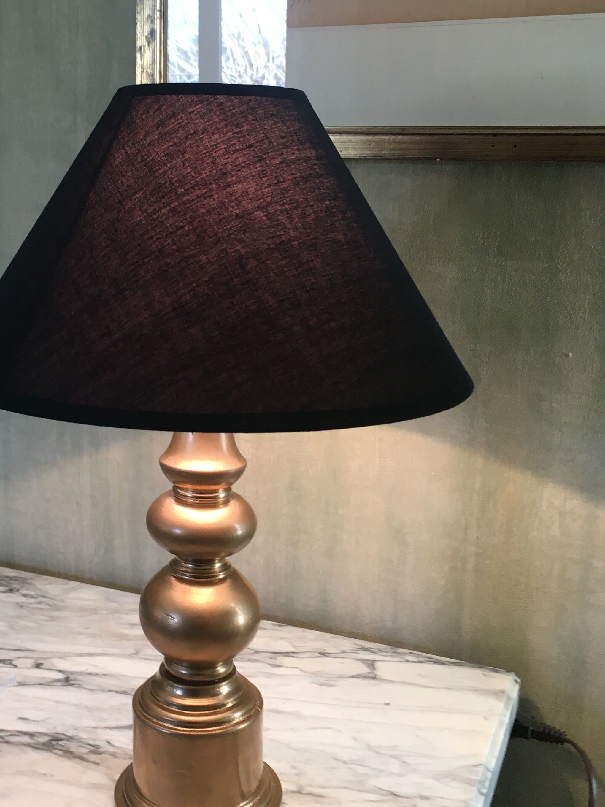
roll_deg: -0.1
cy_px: 364
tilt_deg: -11.0
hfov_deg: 33.1
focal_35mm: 43
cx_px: 175
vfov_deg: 43.8
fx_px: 1002
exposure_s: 1/33
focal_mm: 4.15
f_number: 2.2
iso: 64
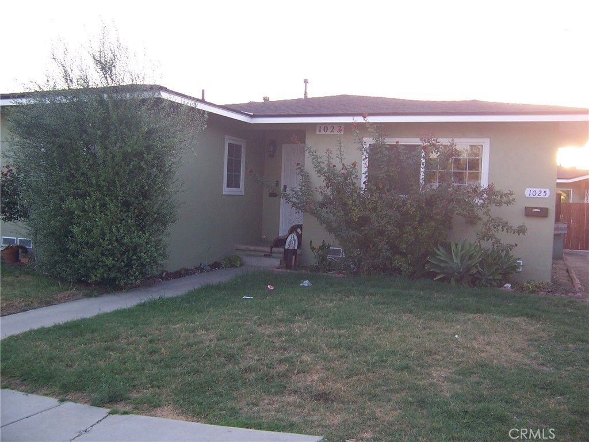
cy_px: 221
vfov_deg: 42.9
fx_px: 562
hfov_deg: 55.4
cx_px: 294
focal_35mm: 33
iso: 80
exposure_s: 1/90
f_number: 2.8
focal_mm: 5.5
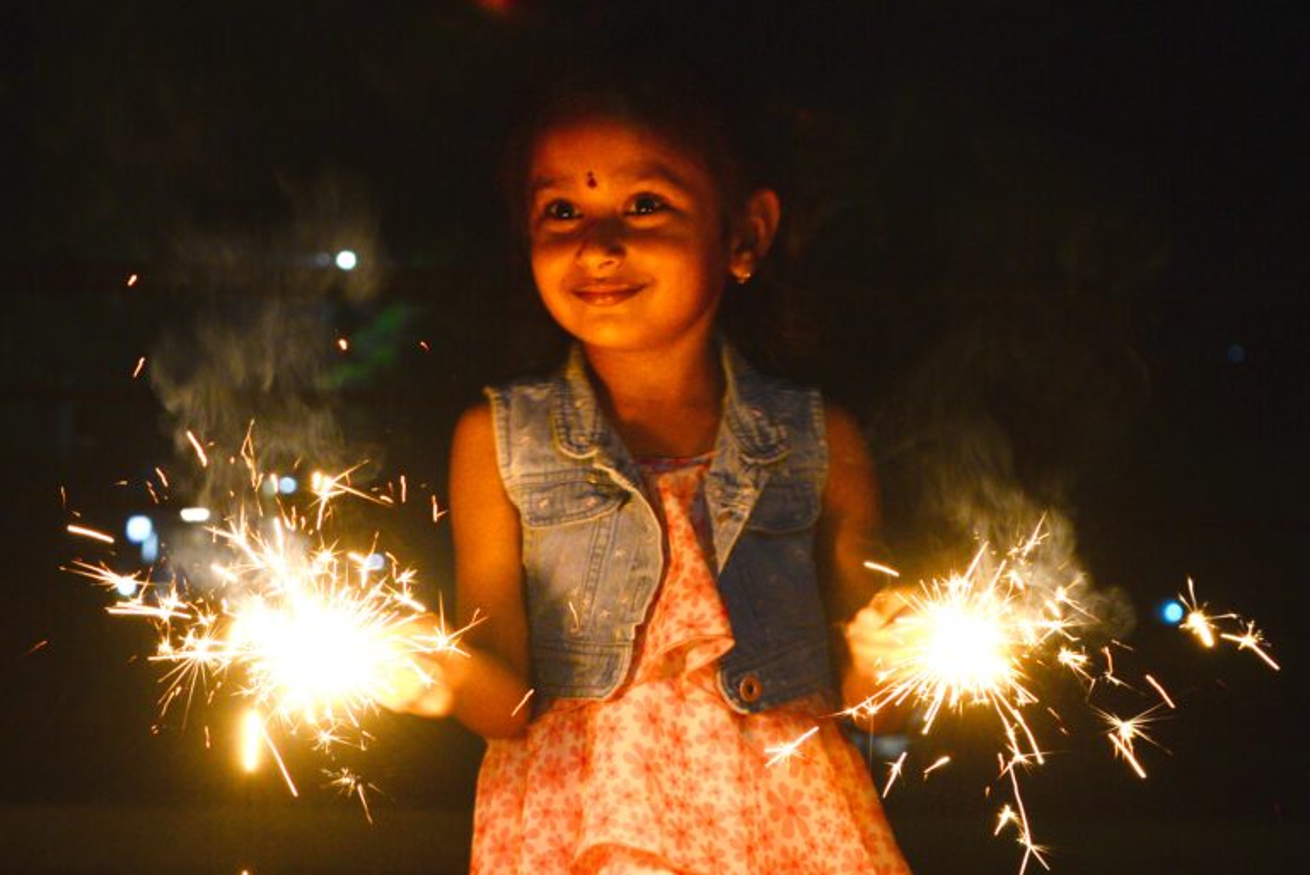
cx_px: 655
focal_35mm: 52
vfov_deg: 26.0
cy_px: 438
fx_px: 1893
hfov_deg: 38.2
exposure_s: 1/50
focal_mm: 52
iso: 1250
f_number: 5.6
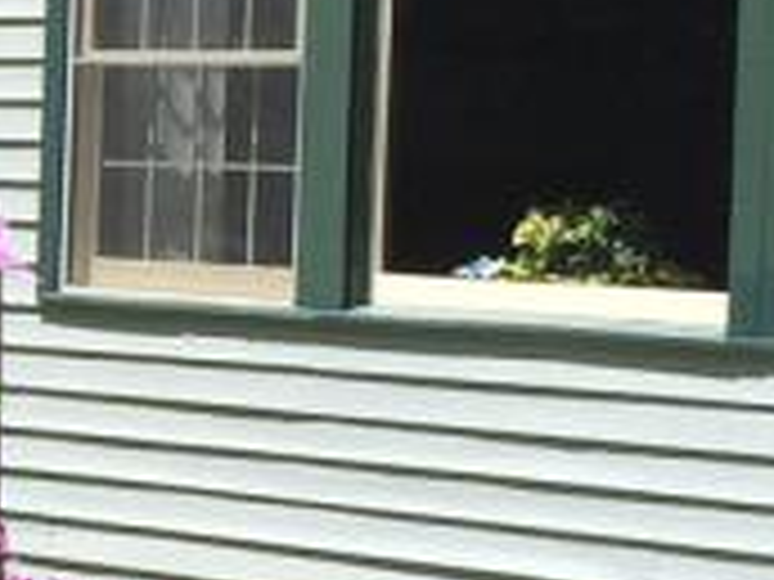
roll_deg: -2.9
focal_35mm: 173
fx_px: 3868
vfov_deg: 8.6
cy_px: 216
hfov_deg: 10.5
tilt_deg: -0.5
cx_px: -760
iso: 32
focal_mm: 4.15
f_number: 2.2
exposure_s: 1/1522
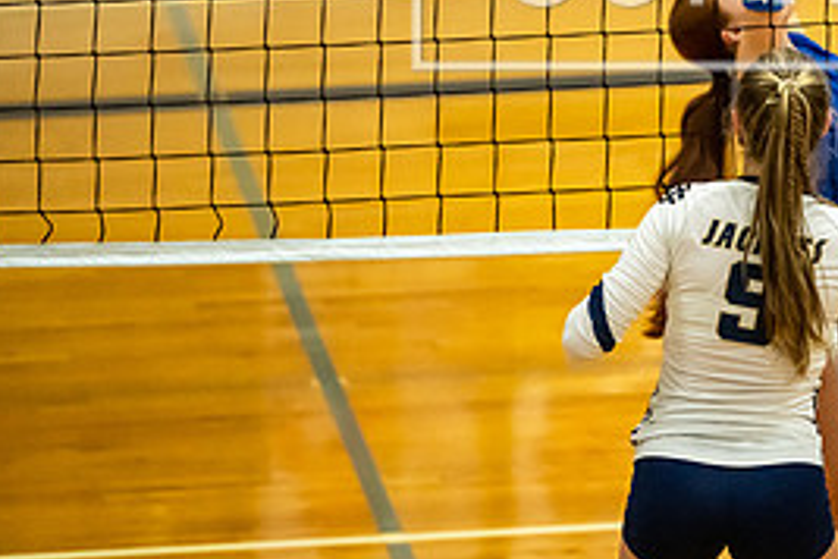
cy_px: -33
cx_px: 819
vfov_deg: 3.2
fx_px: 10102
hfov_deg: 4.7
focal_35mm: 434
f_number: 2.8
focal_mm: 200
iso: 5000
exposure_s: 1/1250
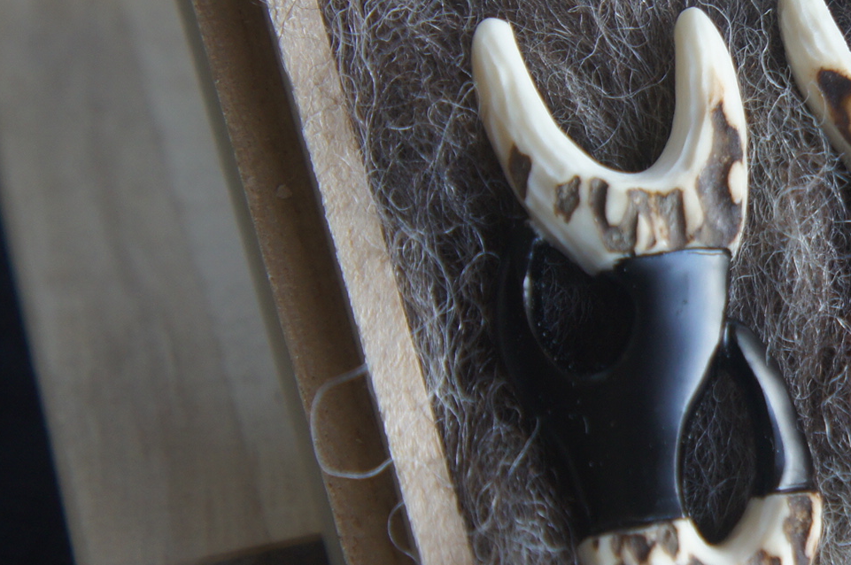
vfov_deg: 10.3
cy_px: 337
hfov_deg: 15.1
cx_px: 966
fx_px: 3121
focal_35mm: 132
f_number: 5
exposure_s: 1/100
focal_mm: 37
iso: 400
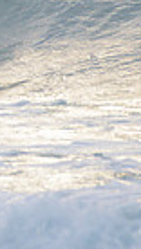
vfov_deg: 0.8
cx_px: -309
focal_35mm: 2691
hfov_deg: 0.5
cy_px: -29
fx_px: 17821
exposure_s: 1/1250
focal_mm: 500
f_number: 5.6
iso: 360
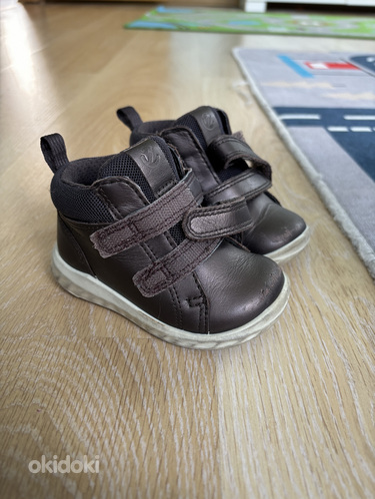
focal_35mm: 26
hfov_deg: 53.1
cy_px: 250
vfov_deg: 67.3
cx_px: 188
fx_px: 376
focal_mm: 5.96
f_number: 1.6
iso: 125
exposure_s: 1/108
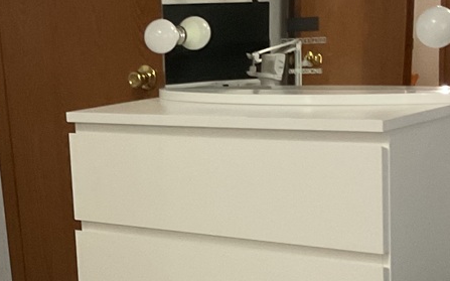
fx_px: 1214
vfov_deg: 13.1
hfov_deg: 20.7
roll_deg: +5.0
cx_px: 82
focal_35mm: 99
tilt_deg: -12.7
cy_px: 237
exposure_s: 1/40
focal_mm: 3
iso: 250
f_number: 1.8
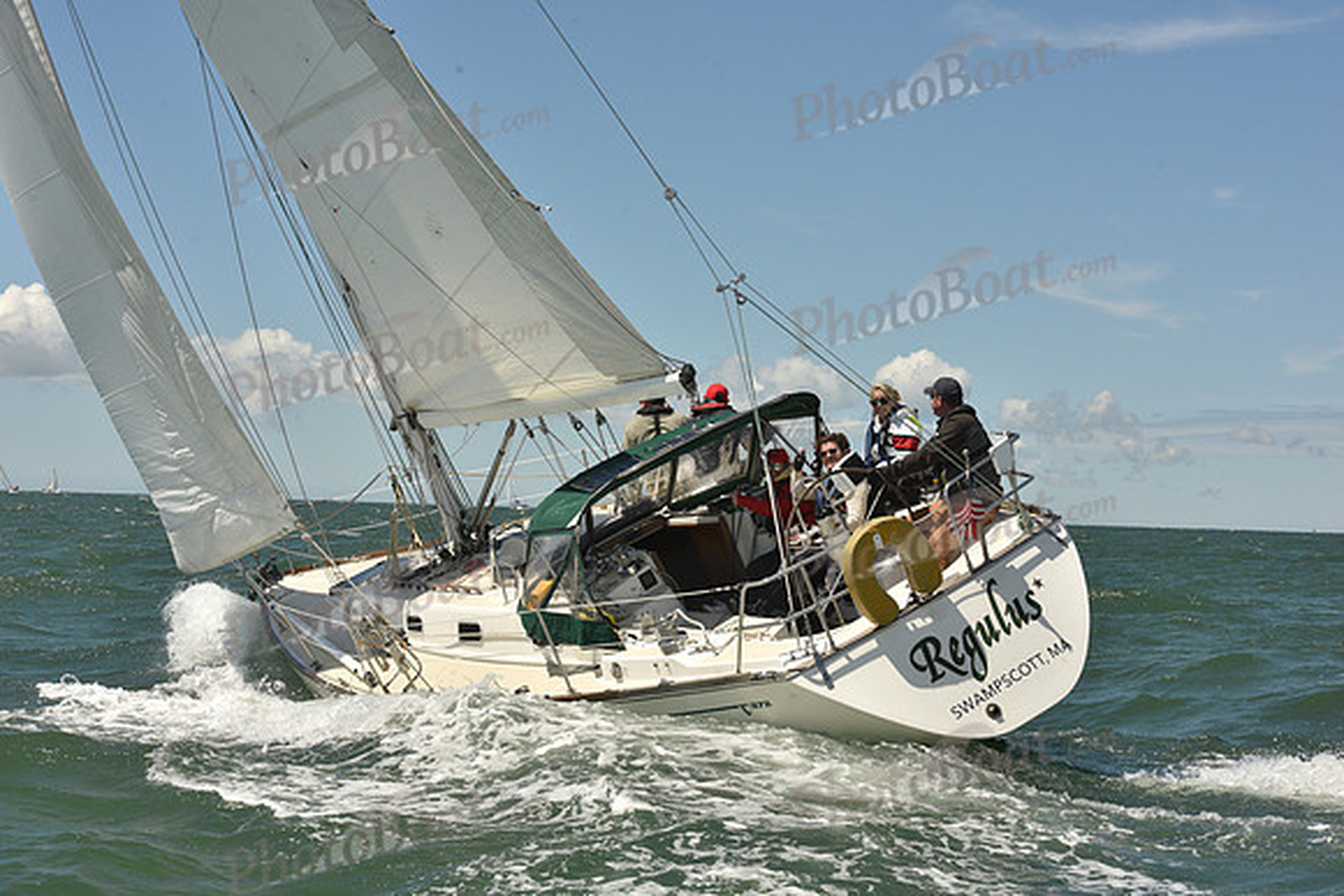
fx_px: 2614
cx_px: 672
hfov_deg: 28.8
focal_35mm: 70
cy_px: 448
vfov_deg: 19.5
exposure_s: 1/800
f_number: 11
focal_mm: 70
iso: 320
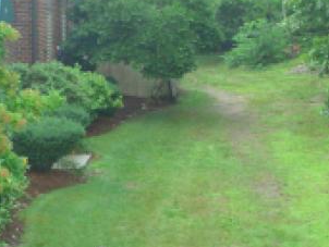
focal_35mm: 129
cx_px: 215
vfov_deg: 11.5
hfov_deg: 15.2
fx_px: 1227
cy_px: 107
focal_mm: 6.3
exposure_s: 1/60
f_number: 2.9
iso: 200
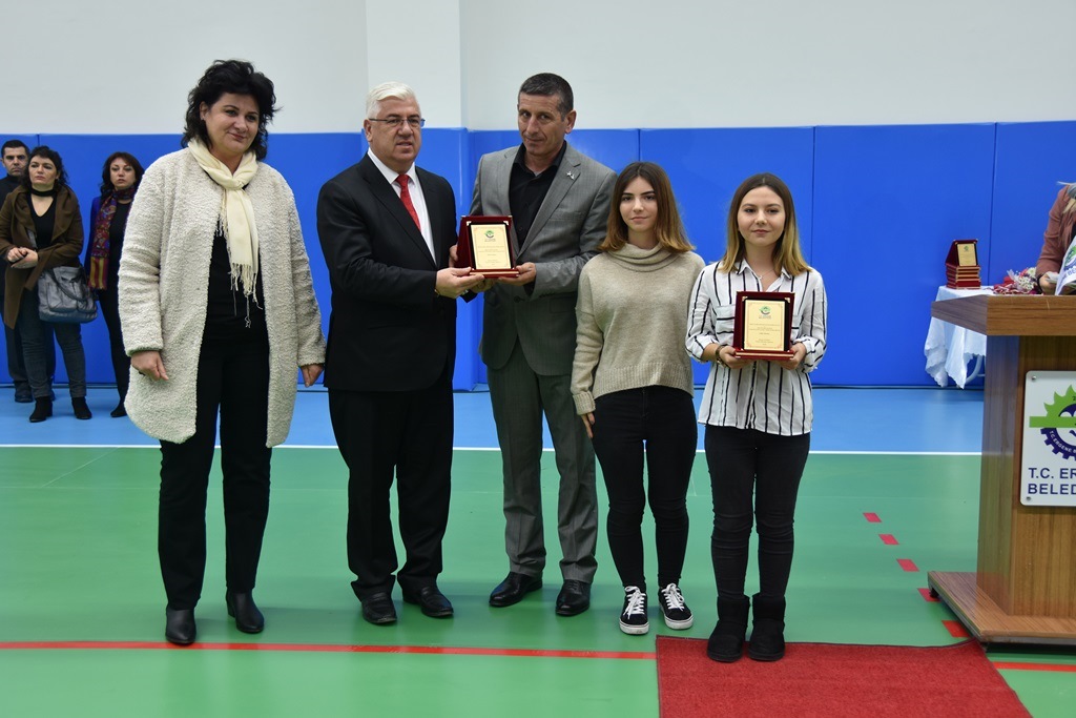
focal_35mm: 42
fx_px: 1255
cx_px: 538
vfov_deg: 31.9
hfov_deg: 46.4
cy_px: 359
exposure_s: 1/60
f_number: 4
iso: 320
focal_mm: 28
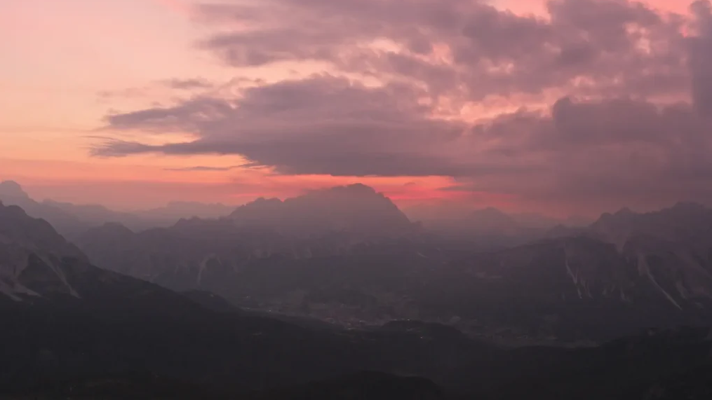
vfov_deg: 32.0
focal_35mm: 37
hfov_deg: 54.0
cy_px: 202
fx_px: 699
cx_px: 358
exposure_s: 1/6
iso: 800
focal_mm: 23
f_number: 16
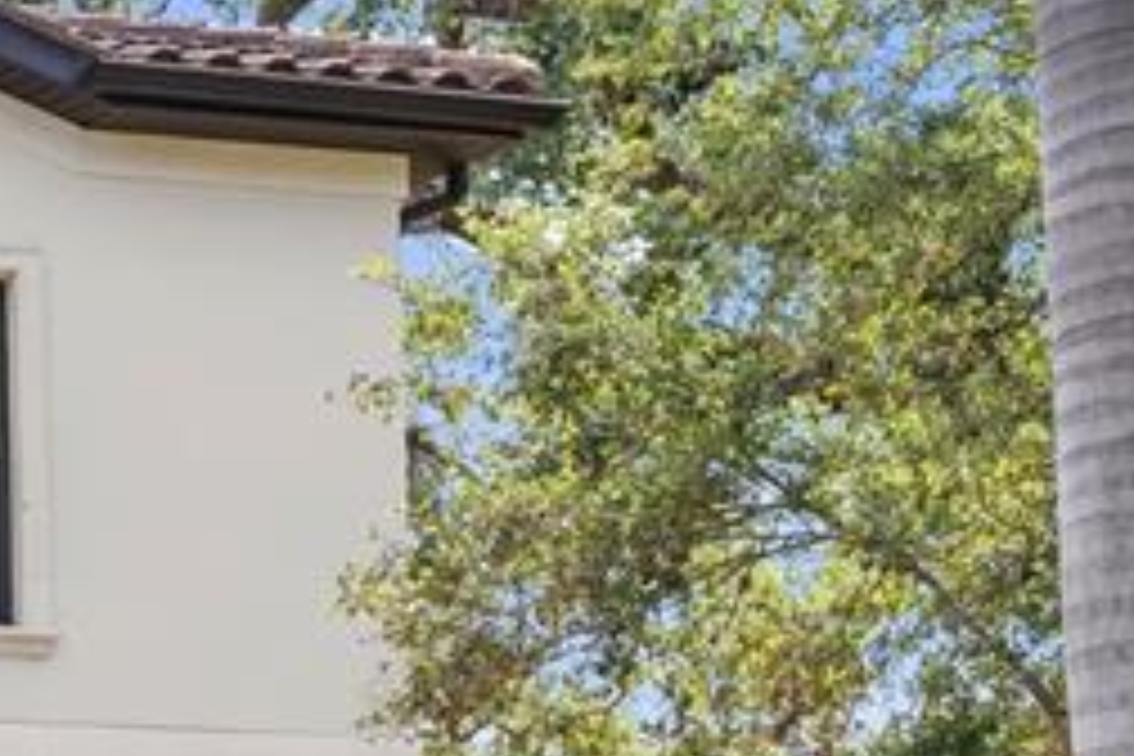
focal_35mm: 179
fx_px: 5638
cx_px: -950
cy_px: 1060
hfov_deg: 10.7
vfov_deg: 7.6
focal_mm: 44
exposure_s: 1/80
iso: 250
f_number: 7.1
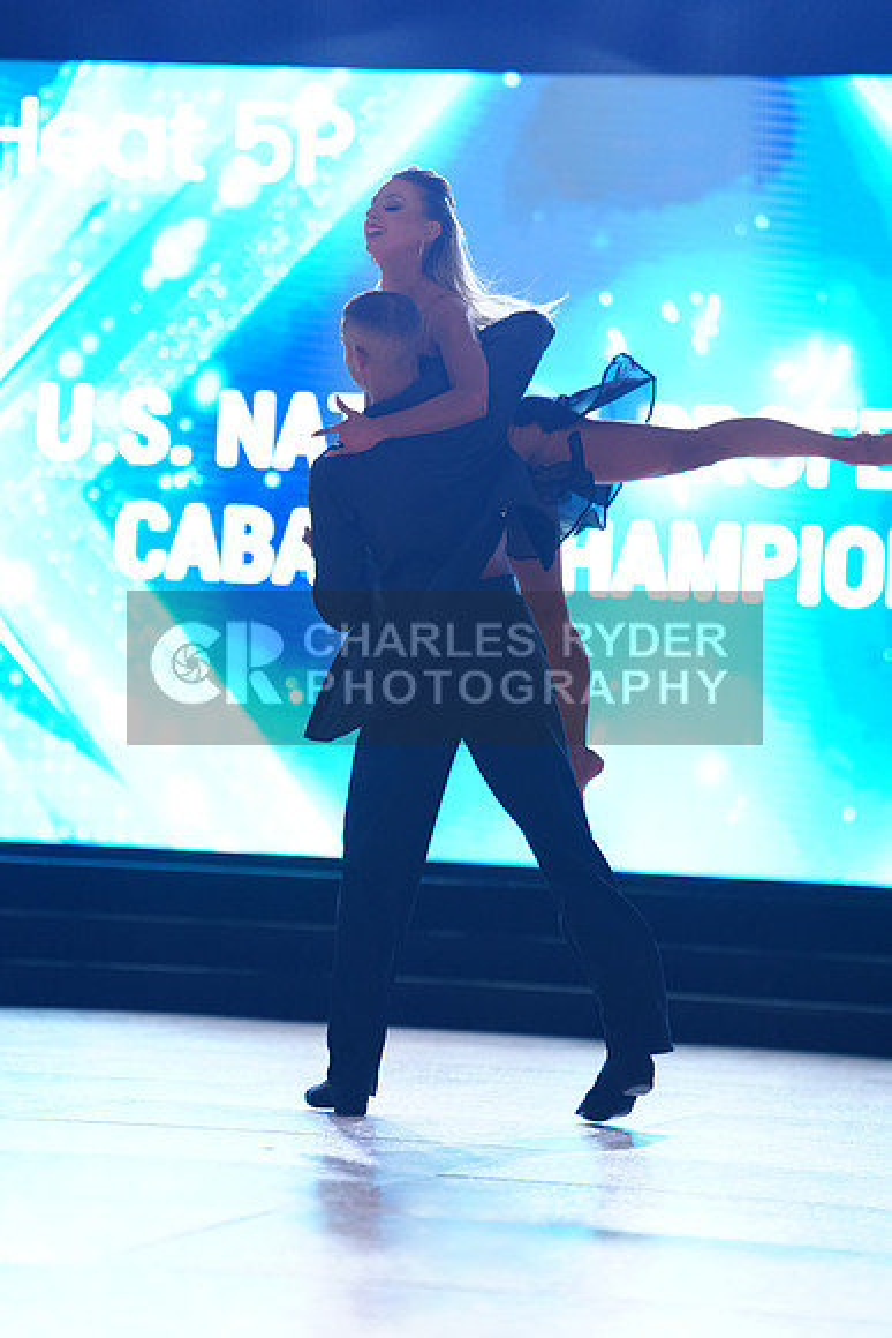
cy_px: 669
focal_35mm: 126
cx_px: 446
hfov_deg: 10.9
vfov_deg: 16.3
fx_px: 4680
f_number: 2.8
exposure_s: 1/640
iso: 1250
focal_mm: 126
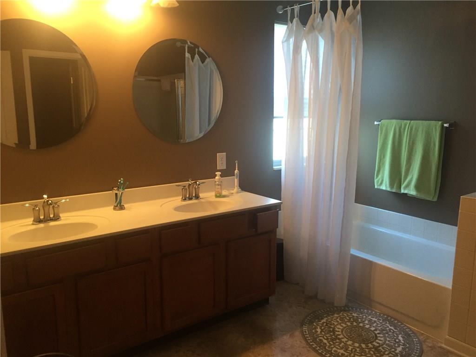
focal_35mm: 29
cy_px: 178
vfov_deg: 48.2
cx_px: 238
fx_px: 399
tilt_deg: -11.1
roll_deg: -0.7
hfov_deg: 61.7
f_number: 2.2
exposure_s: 1/30
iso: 125
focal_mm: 4.15
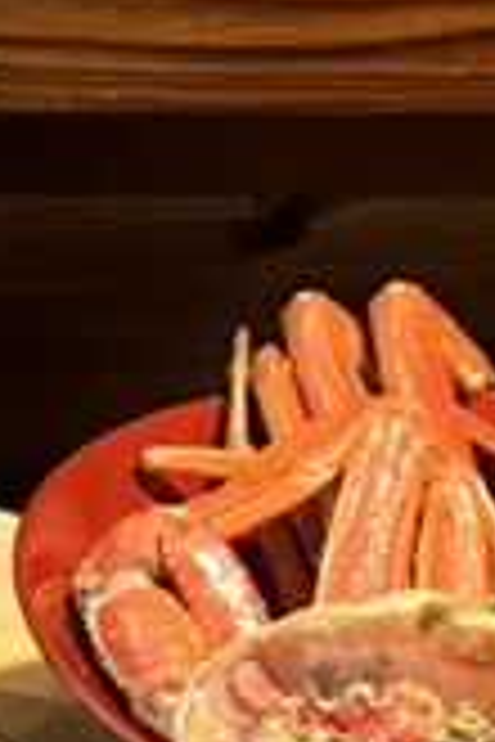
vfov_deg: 10.9
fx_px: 3733
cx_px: -1647
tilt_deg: -39.3
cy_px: 1174
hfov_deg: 6.0
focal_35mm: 181
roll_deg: +0.0
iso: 100
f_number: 1.78
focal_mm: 6.86
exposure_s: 1/33
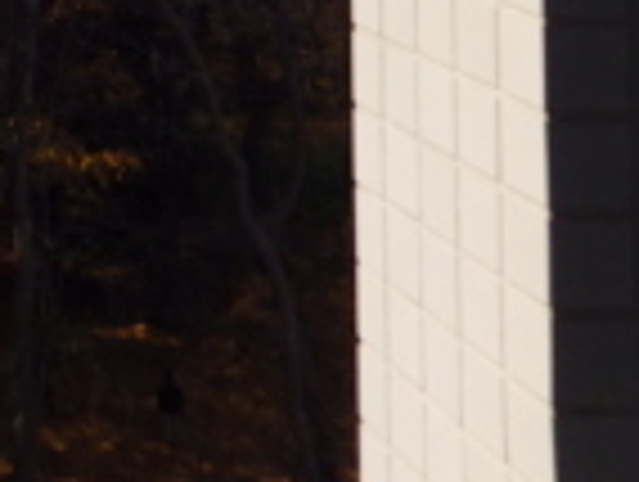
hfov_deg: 17.1
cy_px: -477
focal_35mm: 99
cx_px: -432
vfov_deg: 13.0
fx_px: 1831
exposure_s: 1/200
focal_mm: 4
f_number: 9.7
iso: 100
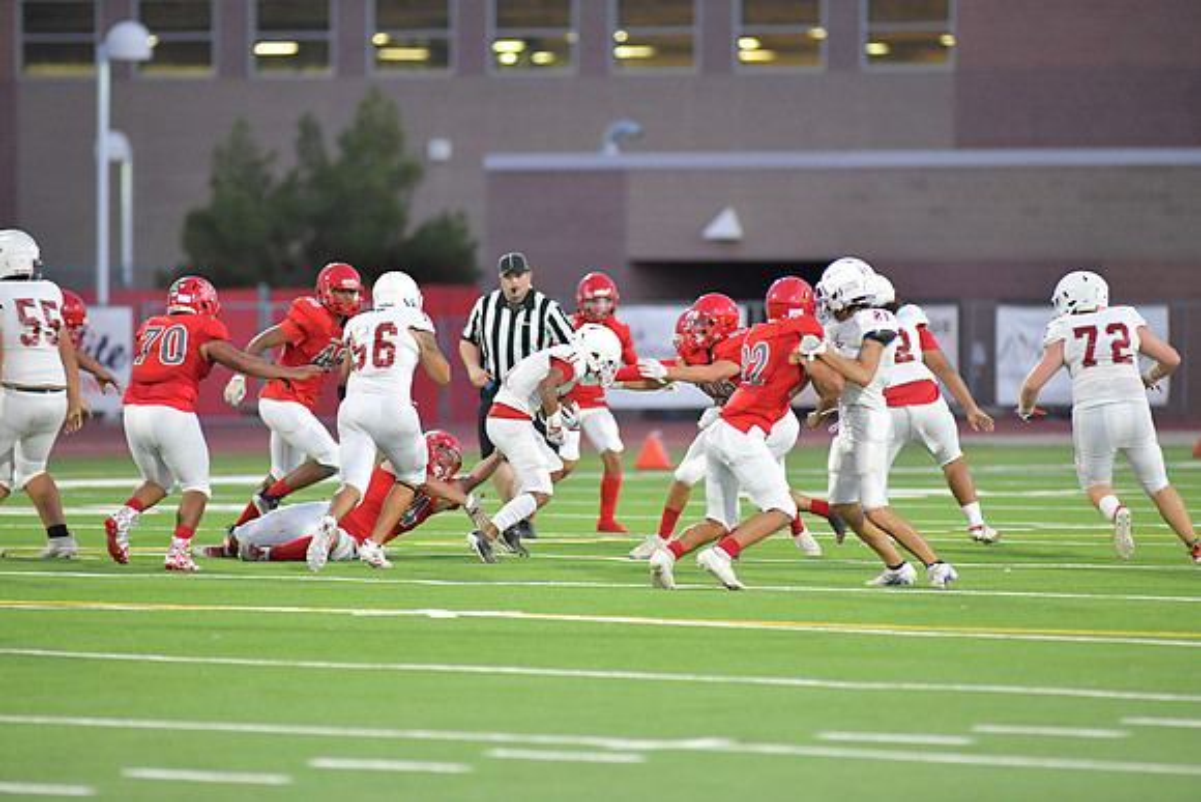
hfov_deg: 6.9
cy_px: 401
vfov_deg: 4.6
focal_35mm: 300
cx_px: 600
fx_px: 10010
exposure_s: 1/1250
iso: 6400
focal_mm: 300
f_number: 3.5
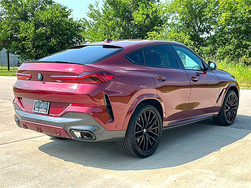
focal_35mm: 37
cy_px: 94
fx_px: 268
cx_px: 126
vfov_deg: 38.7
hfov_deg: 50.1
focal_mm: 6.86
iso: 80
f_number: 1.78
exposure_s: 1/2364
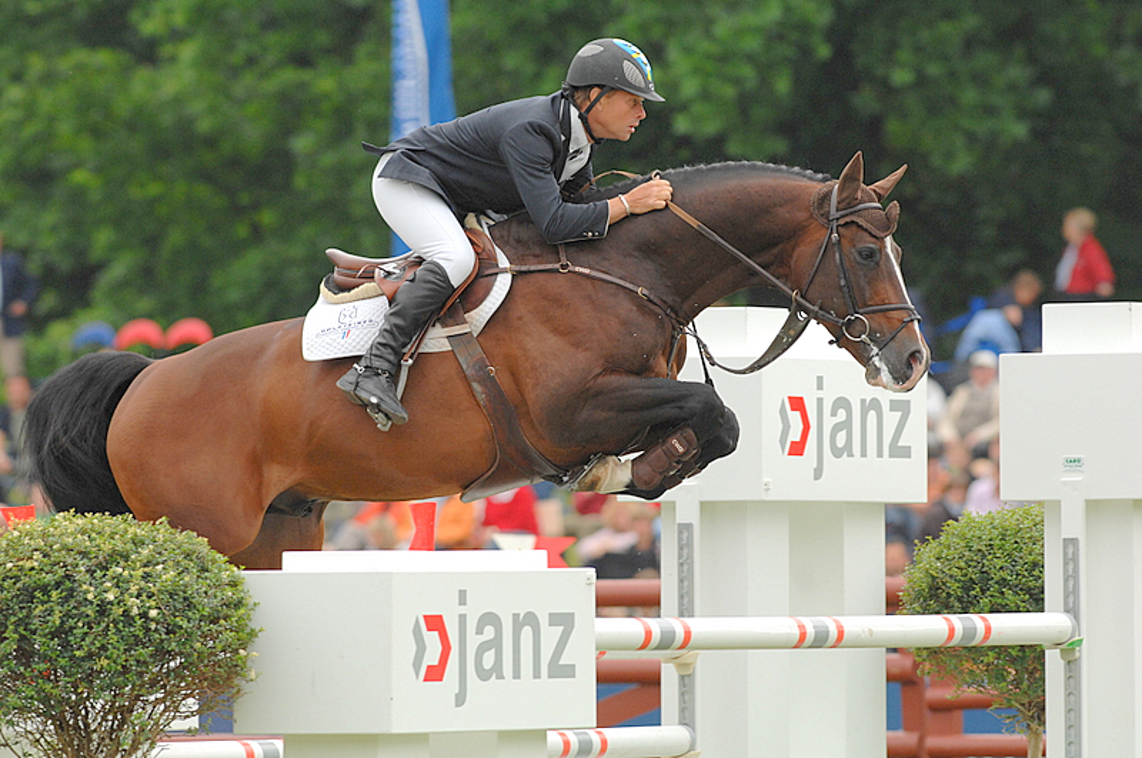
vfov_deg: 3.0
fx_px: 14255
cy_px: 379
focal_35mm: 450
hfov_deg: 4.6
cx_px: 571
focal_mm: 300
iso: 400
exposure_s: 1/1000
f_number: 4.8
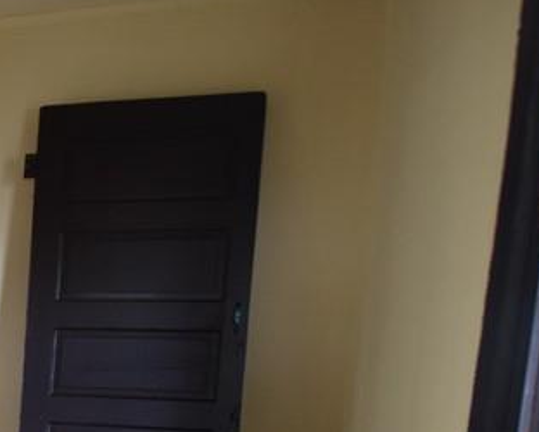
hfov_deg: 30.4
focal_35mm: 49
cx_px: -155
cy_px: 472
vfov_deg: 28.2
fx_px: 782
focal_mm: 10
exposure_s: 1/10
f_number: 5.6
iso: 800
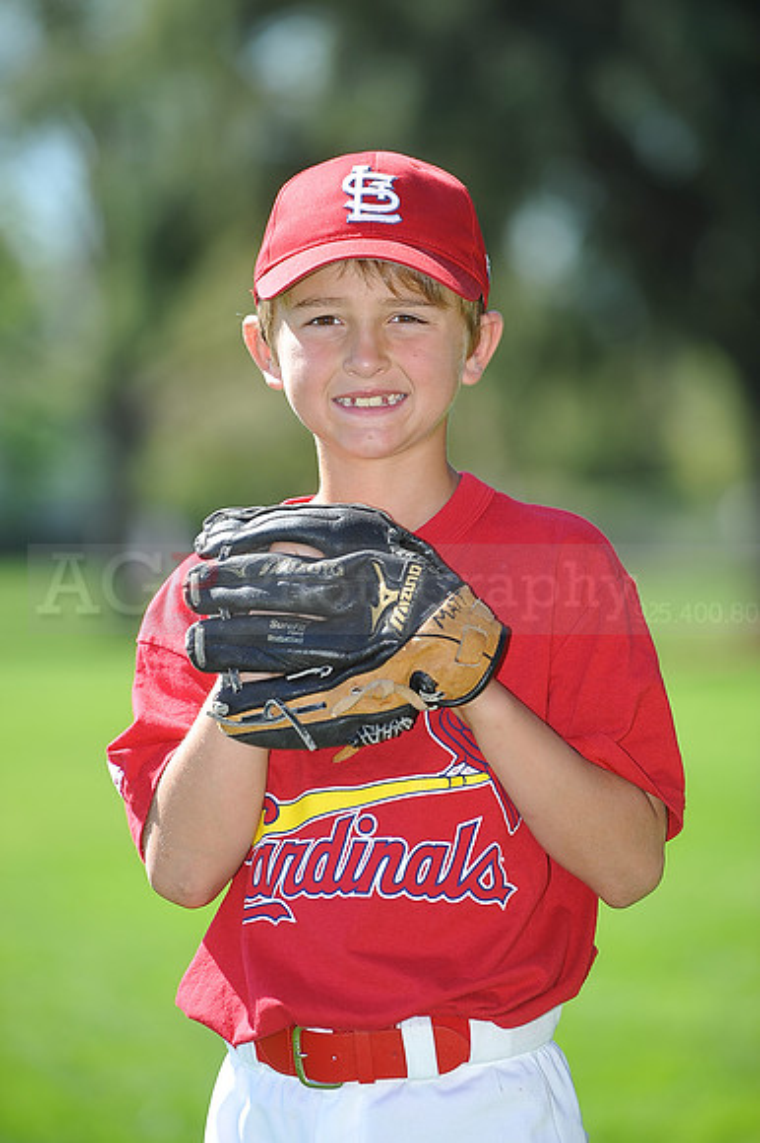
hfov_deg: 6.9
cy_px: 572
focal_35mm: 200
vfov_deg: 10.3
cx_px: 380
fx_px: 6340
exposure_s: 1/500
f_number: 4.5
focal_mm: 200
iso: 200
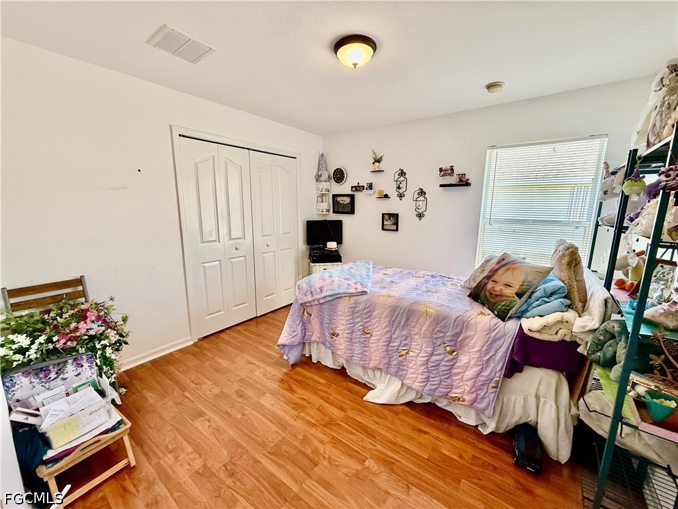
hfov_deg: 102.1
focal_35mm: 14
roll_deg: -0.2
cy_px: 254
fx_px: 274
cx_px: 339
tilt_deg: -10.3
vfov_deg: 85.7
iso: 160
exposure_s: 1/120
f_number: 2.2
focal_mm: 2.22
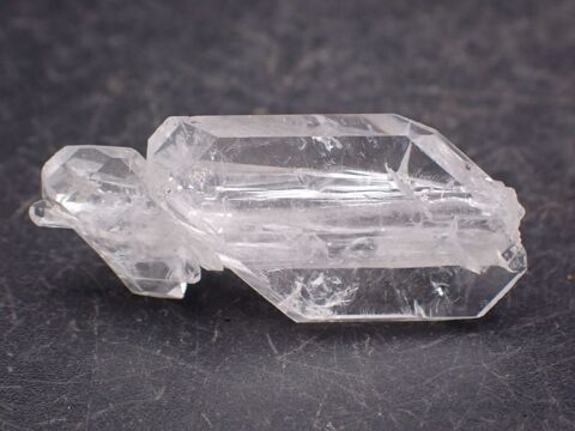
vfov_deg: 14.8
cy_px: 216
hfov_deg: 19.6
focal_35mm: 100
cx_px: 288
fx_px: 1661
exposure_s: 1/400
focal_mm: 18
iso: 320
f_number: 4.9
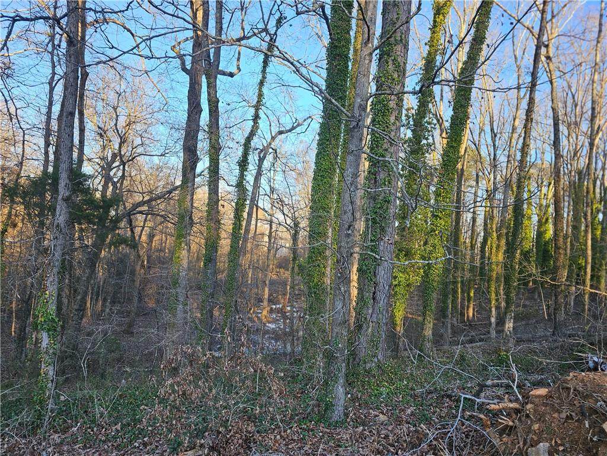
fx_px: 403
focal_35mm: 23
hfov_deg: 73.9
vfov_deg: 58.9
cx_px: 304
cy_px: 228
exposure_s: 1/120
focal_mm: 6.3
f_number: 1.7
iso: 12
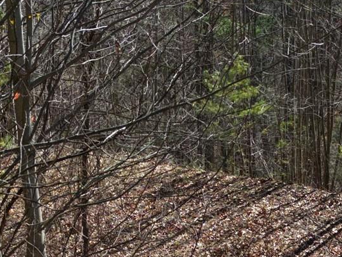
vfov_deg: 15.0
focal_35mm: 92
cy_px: 371
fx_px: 909
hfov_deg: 21.1
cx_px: 254
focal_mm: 6.72
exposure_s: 1/1000
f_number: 1.7
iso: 110
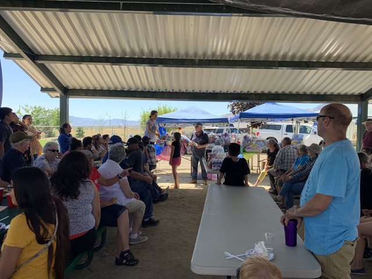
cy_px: 140
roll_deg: -1.5
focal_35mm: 26
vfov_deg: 53.1
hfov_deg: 67.3
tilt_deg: -1.2
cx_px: 186
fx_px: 279
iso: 25
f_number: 1.8
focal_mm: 4.25
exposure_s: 1/435
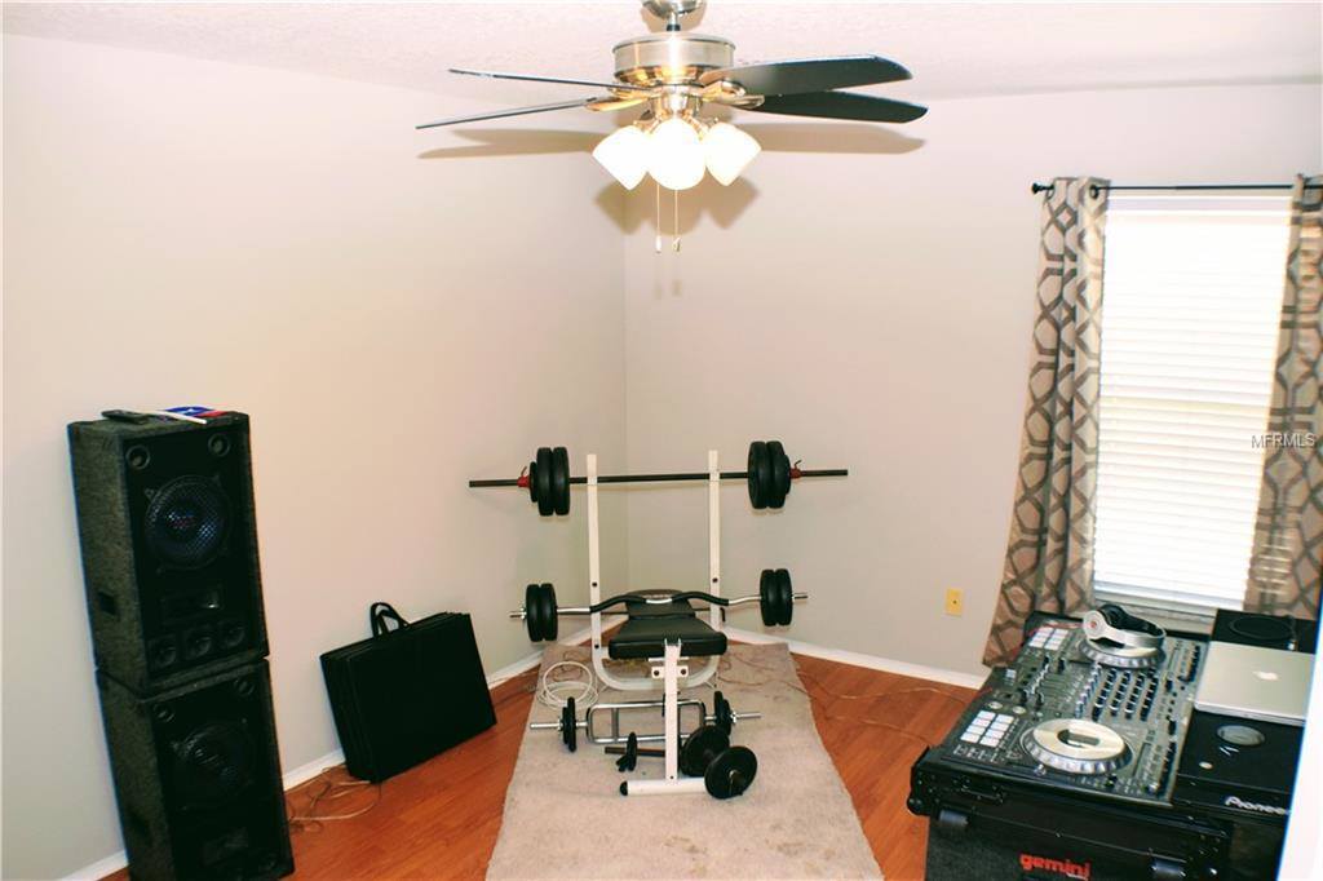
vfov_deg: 36.8
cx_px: 662
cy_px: 440
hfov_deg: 53.1
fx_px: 1322
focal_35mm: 36
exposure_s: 1/100
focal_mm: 24
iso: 800
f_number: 5
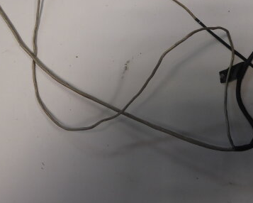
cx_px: 134
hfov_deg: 44.7
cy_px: 53
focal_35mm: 41
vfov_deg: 35.8
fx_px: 307
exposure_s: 1/60
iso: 200
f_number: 3.3
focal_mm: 4.3
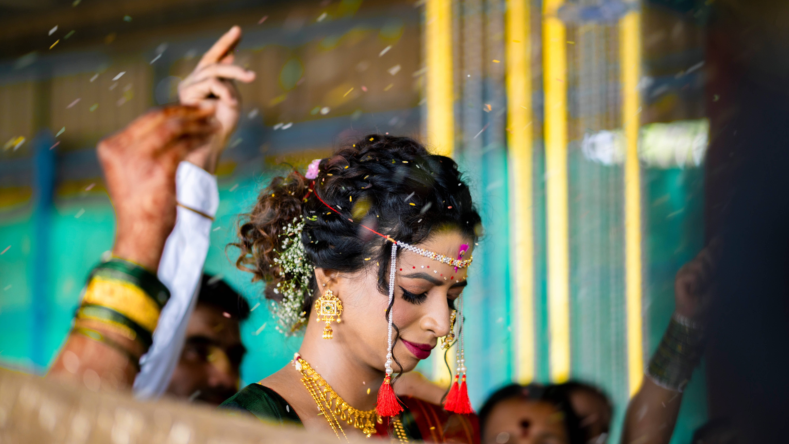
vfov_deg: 13.4
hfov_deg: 23.7
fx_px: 1883
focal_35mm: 90
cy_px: 239
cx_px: 396
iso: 160
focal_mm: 85
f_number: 1.8
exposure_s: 1/400
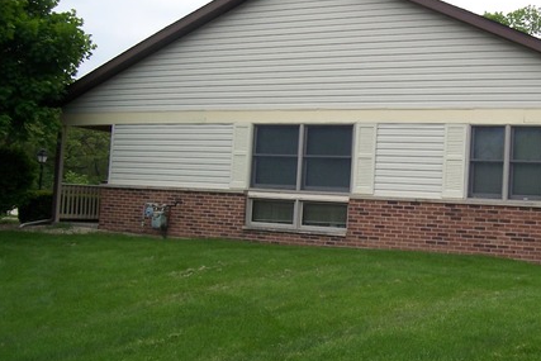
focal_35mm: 53
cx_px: 402
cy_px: 185
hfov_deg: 36.7
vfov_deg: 25.5
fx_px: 797
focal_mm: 5.6
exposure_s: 1/350
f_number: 5.6
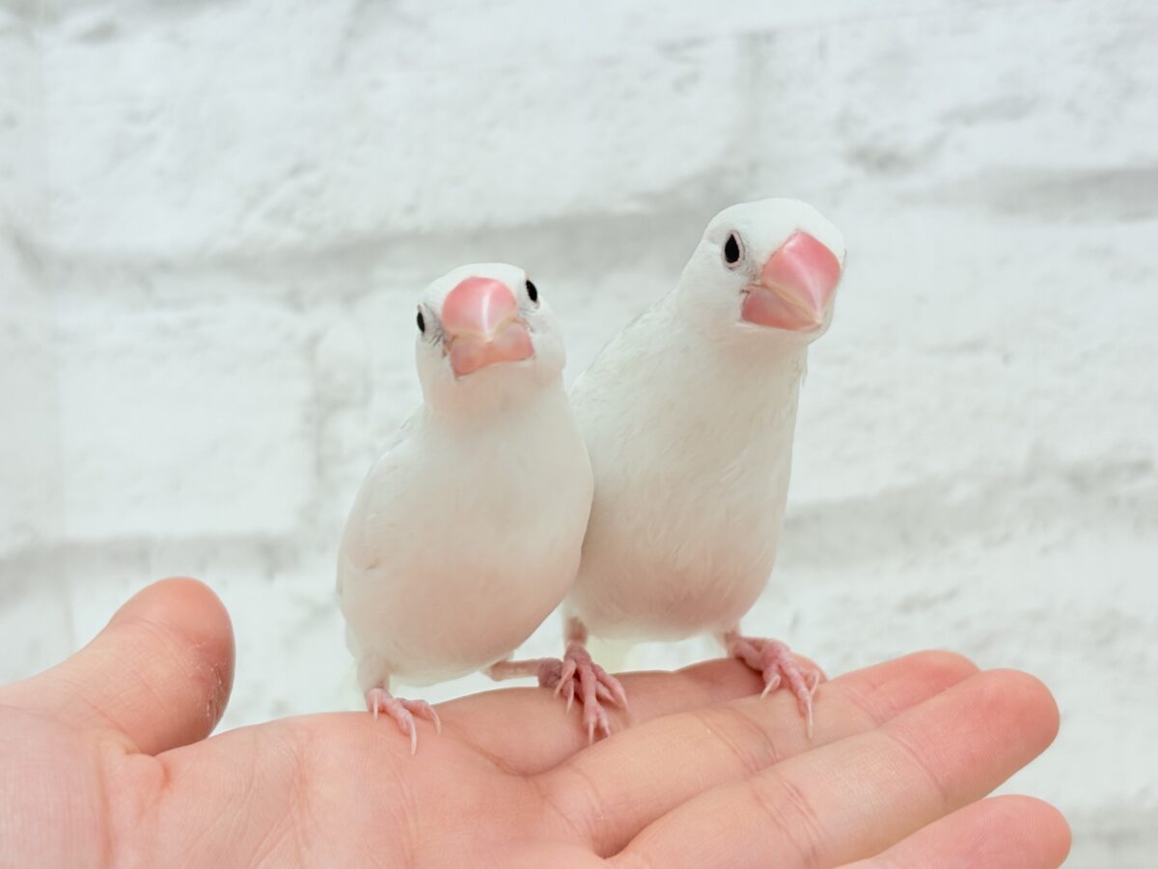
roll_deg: +4.2
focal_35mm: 52
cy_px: 434
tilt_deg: +3.6
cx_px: 579
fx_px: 1740
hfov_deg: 36.8
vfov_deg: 28.0
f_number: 1.6
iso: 32
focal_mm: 5.96
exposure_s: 1/50
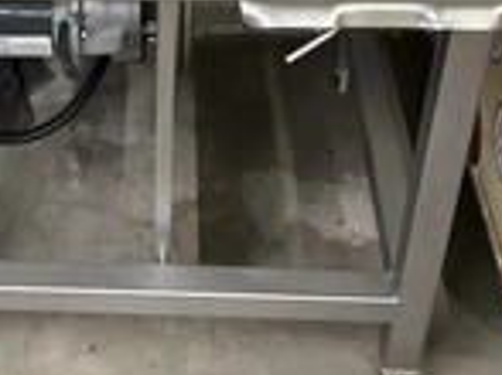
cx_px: 133
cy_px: -75
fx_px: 1145
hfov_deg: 24.5
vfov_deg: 17.7
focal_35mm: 79
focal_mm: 3
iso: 250
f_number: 1.8
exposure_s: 1/40
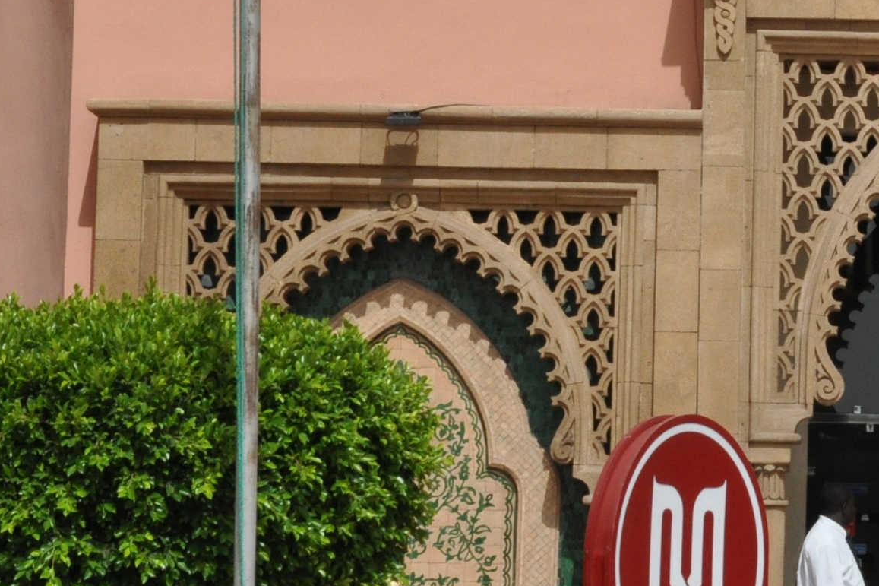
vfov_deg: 7.3
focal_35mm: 187
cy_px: 159
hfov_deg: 10.8
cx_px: 1023
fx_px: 4574
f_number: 16
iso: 800
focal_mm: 45
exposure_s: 1/1000
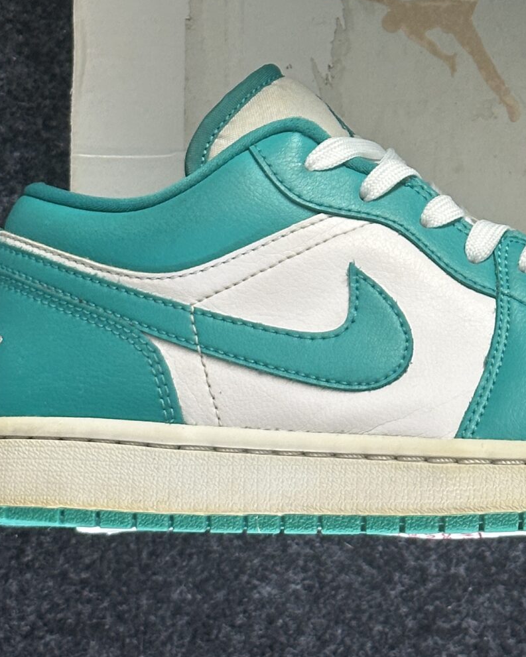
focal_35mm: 121
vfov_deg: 15.6
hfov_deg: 12.7
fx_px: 2354
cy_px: 27
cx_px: 440
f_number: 1.78
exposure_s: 1/50
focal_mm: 6.86
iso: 160
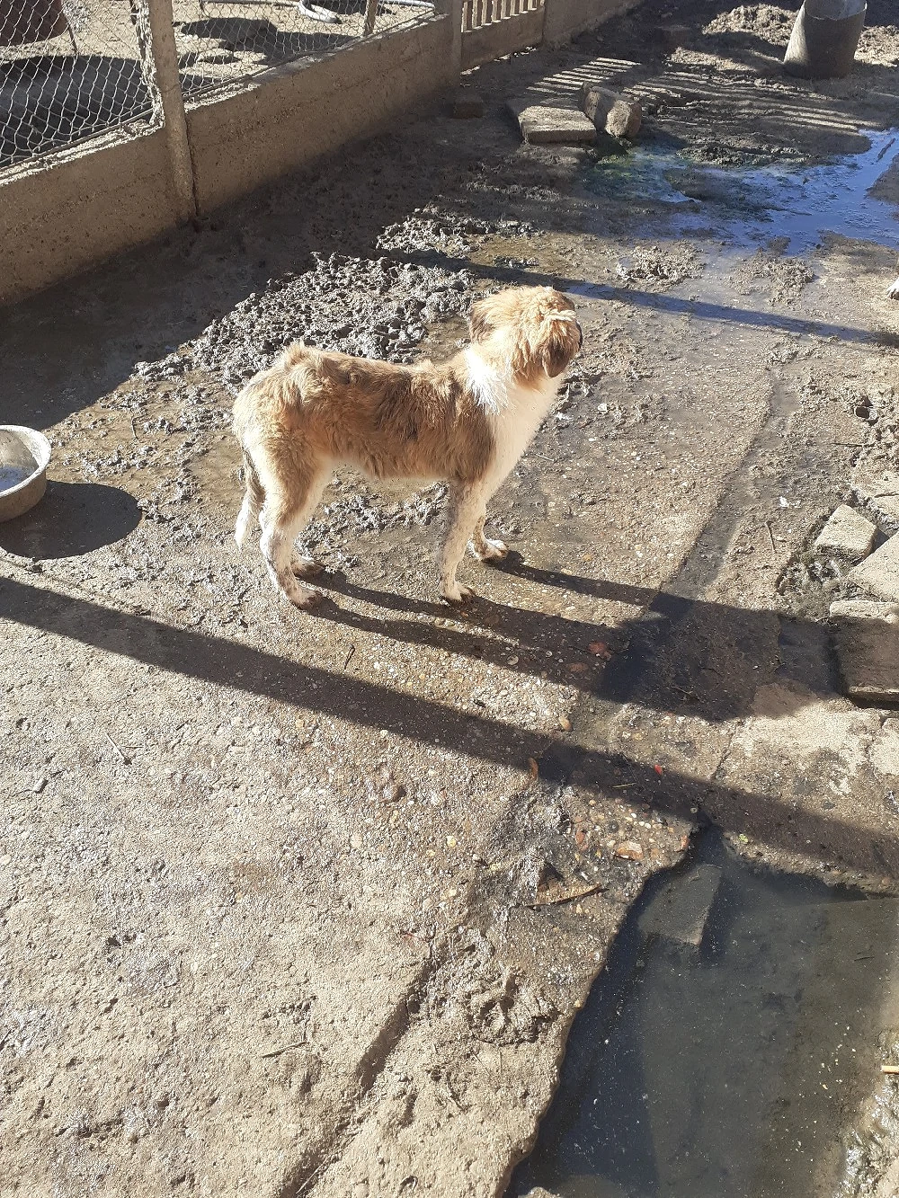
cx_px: 450
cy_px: 599
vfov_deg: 65.3
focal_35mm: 27
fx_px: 935
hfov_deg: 51.4
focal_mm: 3.6
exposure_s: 1/476
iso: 40
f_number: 1.9
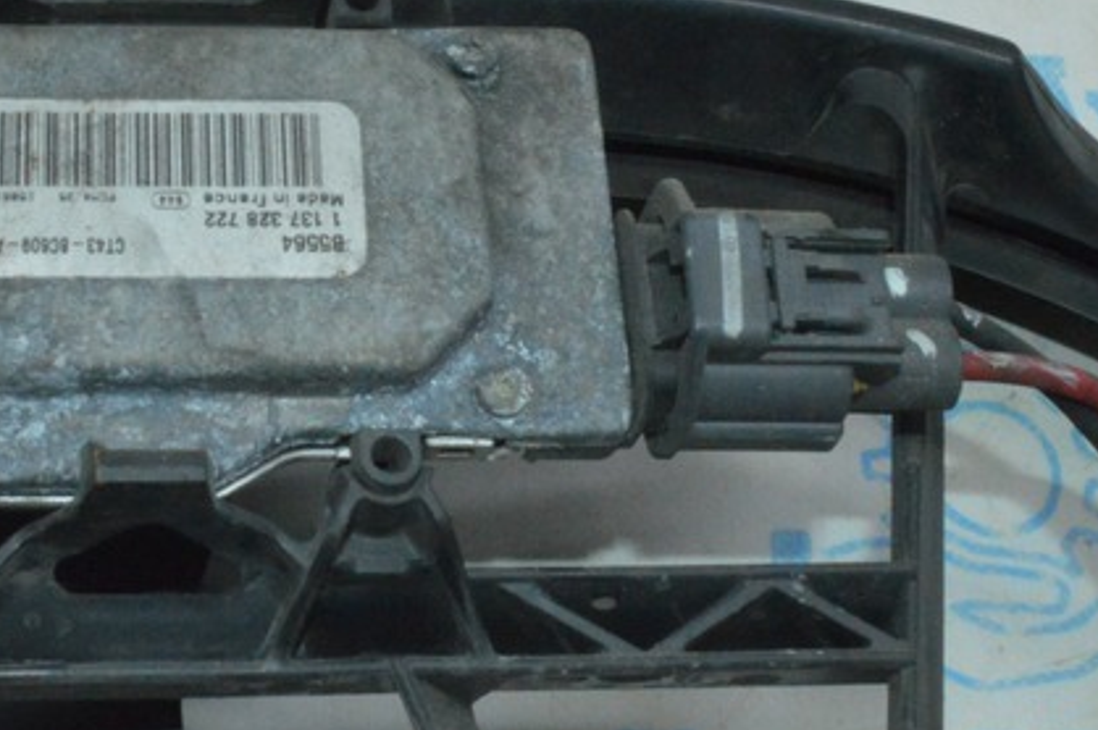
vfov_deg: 17.5
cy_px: 125
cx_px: 223
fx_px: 2353
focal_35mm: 77
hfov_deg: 25.8
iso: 4000
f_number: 25
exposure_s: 1/40
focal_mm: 21
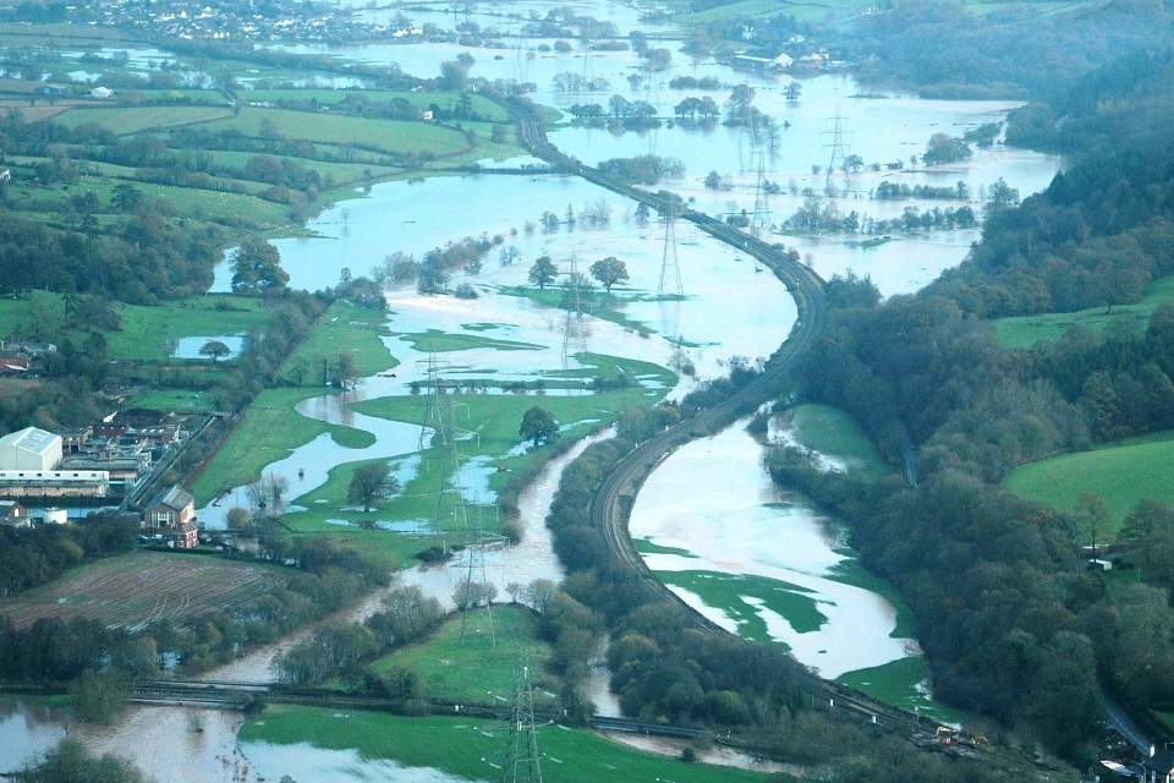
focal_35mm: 93
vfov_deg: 14.7
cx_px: 587
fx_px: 3033
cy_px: 392
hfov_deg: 21.9
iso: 250
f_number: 5.3
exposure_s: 1/400
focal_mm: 62
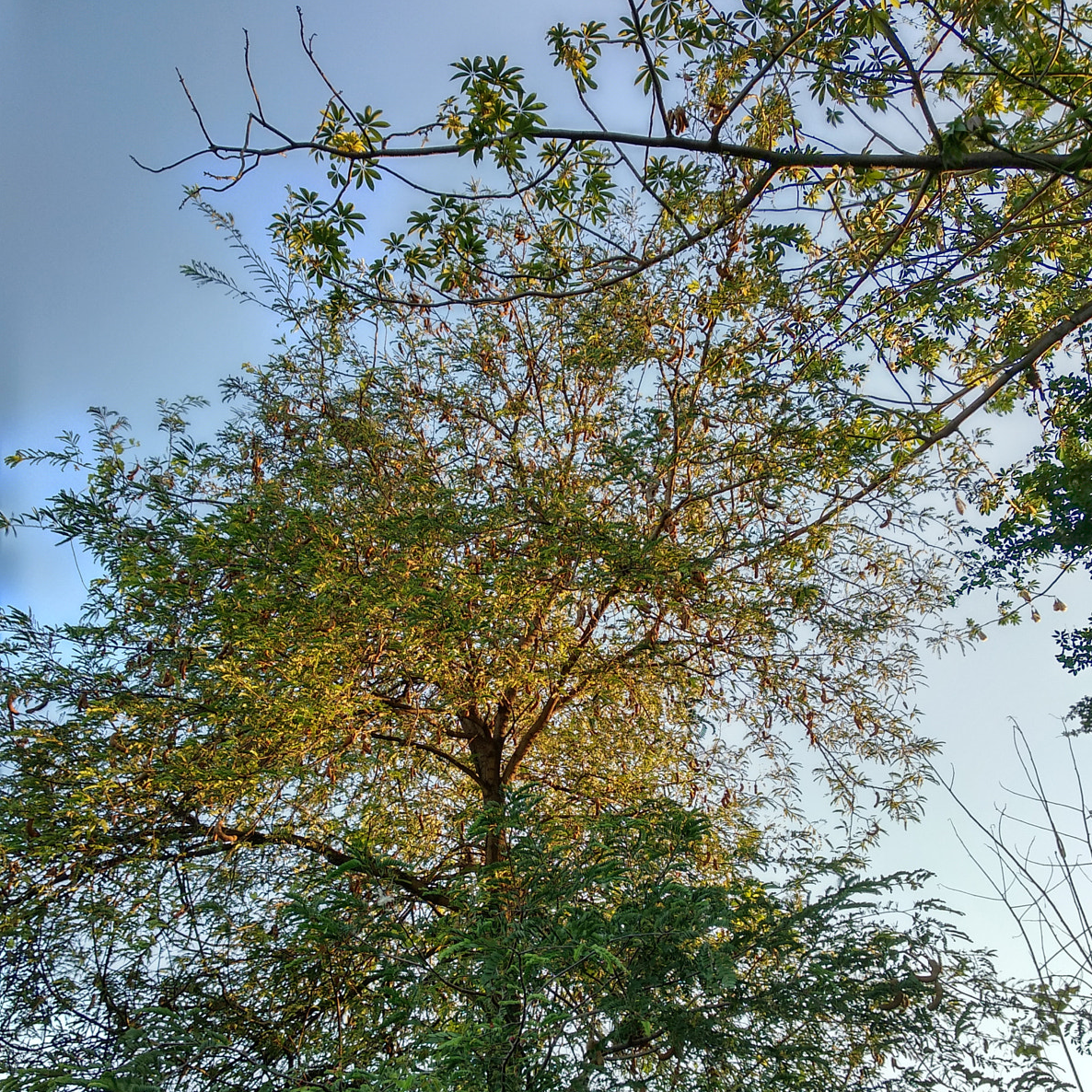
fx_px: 1106
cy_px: 712
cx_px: 551
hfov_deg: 52.5
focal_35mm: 31
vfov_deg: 51.7
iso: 125
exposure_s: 1/135
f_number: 2.2
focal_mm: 3.81
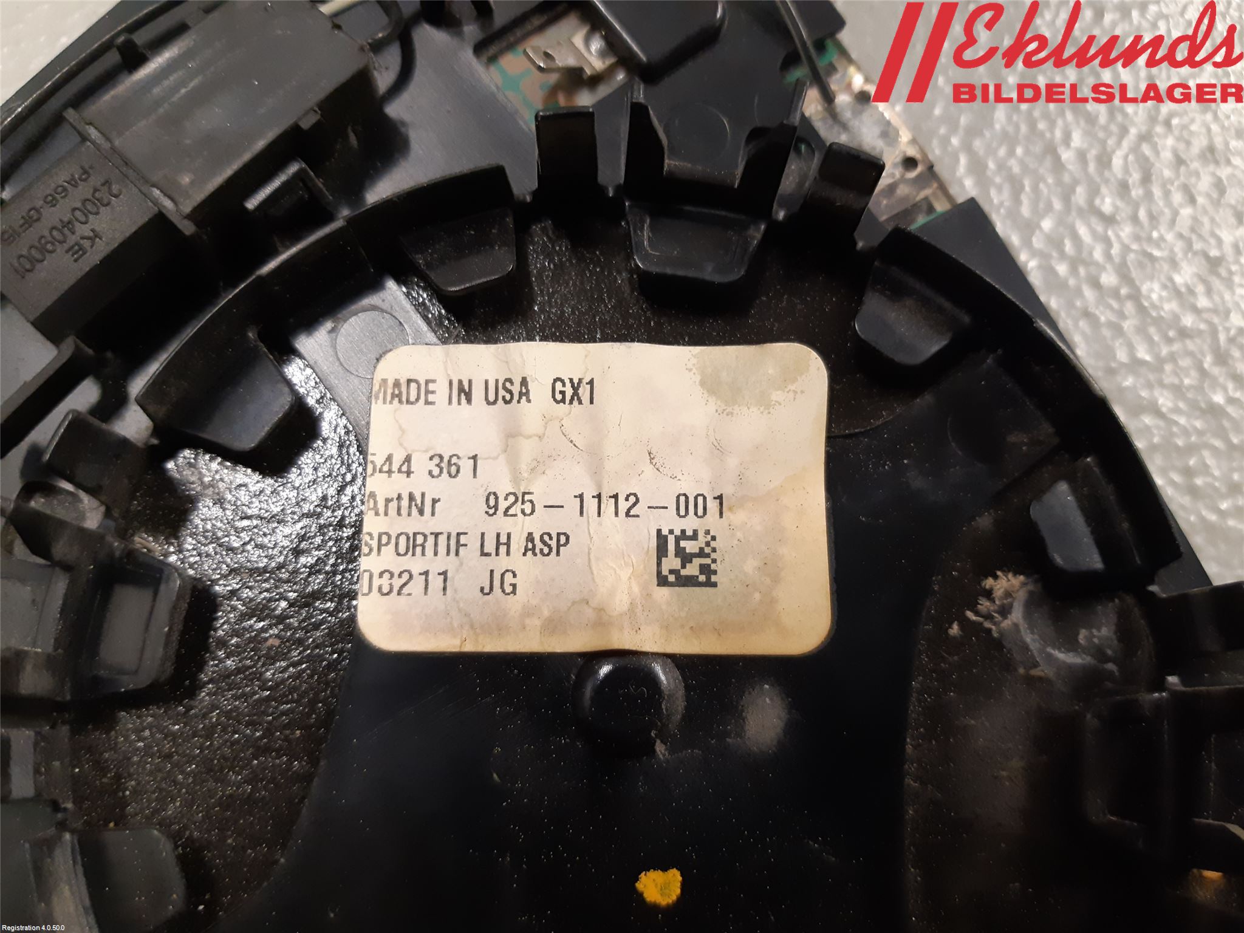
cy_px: 466
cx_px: 622
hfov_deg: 67.3
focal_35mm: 26
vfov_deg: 53.1
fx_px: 934
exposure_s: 1/50
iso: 200
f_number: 1.7
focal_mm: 3.93
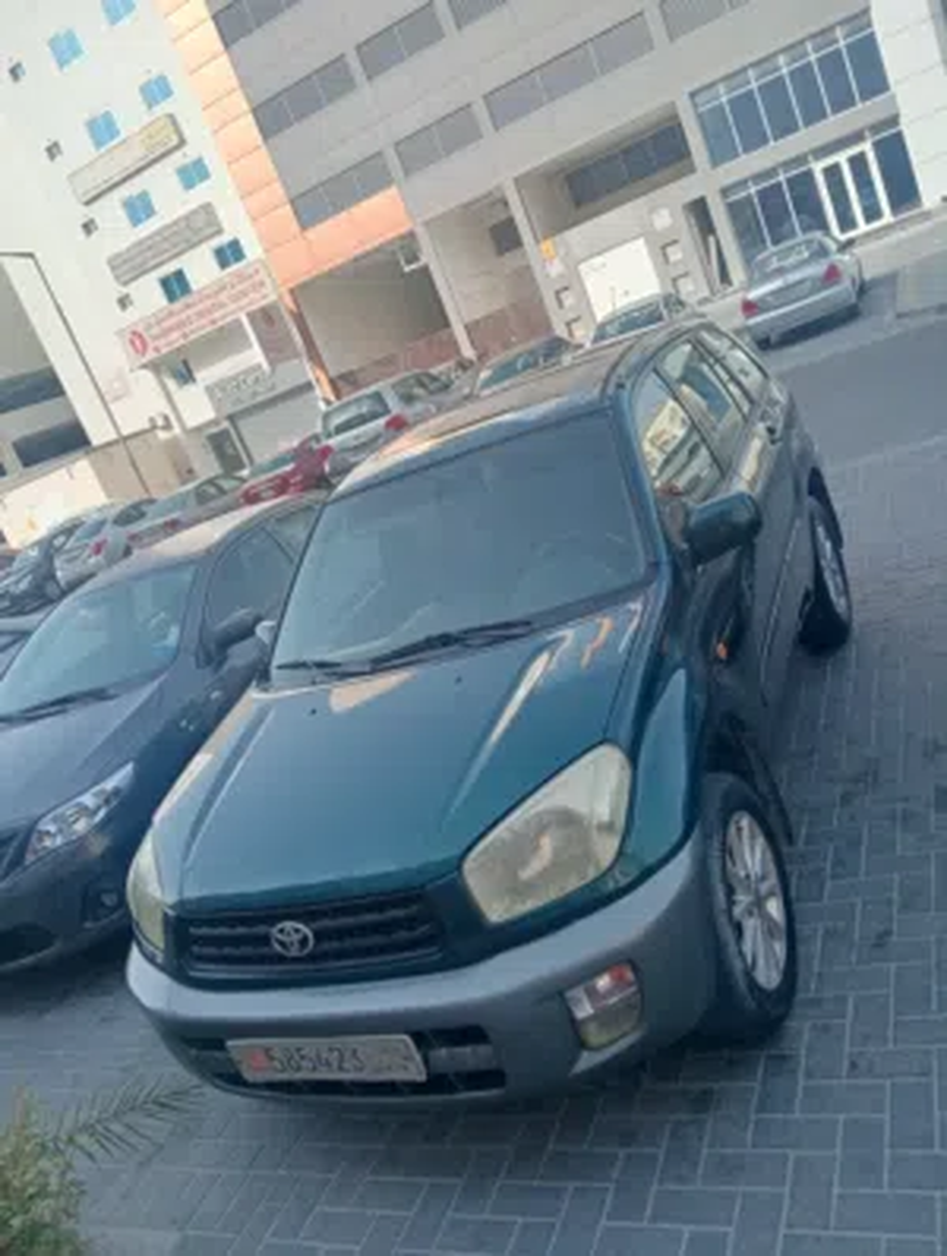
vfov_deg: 63.4
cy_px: 628
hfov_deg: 49.9
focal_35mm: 28
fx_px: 1018
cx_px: 474
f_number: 1.8
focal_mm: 3.98
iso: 102
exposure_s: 1/4348
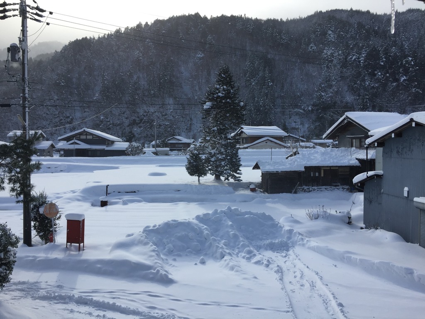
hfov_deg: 61.7
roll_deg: +0.2
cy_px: 160
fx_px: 356
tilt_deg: -2.2
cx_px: 212
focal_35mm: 29
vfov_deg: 48.2
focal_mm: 4.15
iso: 32
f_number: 2.2
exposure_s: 1/1647
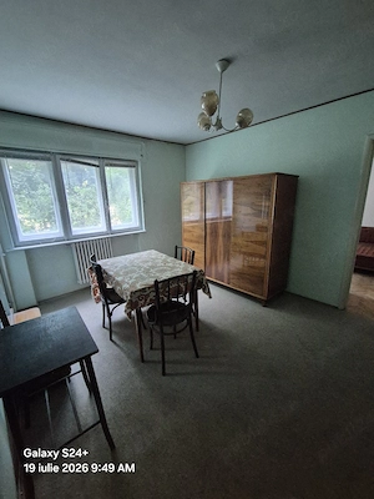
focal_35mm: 13
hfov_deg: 89.9
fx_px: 187
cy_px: 250
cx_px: 187
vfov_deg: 106.2
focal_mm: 2.2
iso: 1250
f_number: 2.2
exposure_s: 1/50
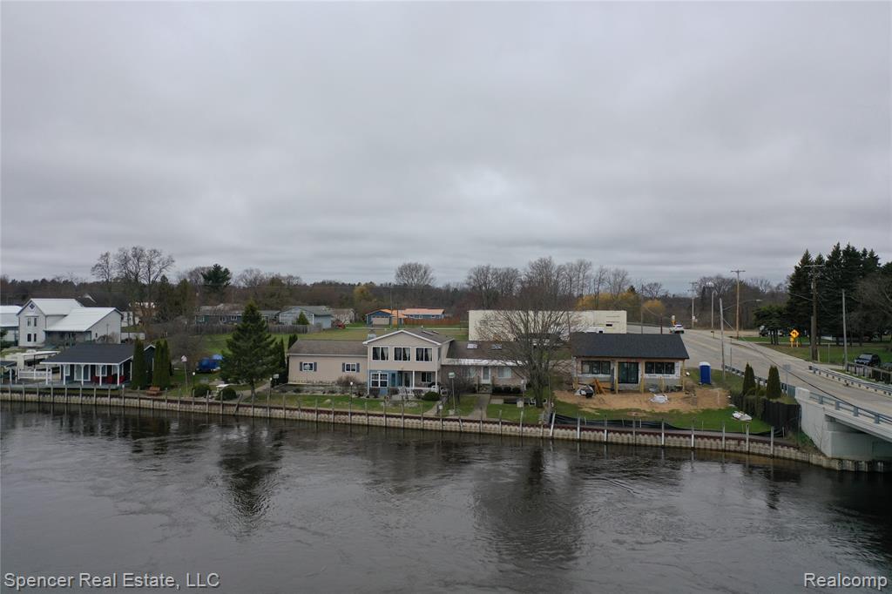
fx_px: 694
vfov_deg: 46.4
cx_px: 446
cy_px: 297
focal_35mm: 28
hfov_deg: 65.5
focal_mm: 10.26
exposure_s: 1/1600
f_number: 2.8
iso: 100
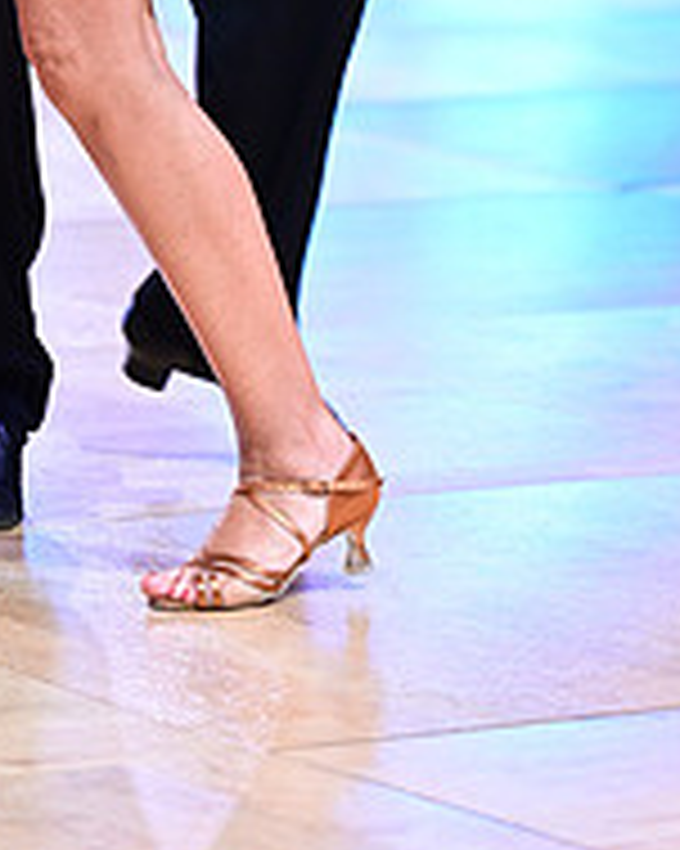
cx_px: 86
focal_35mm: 345
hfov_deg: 4.5
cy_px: -405
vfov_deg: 5.6
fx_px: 8686
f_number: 2.8
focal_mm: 120
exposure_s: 1/500
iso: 2000
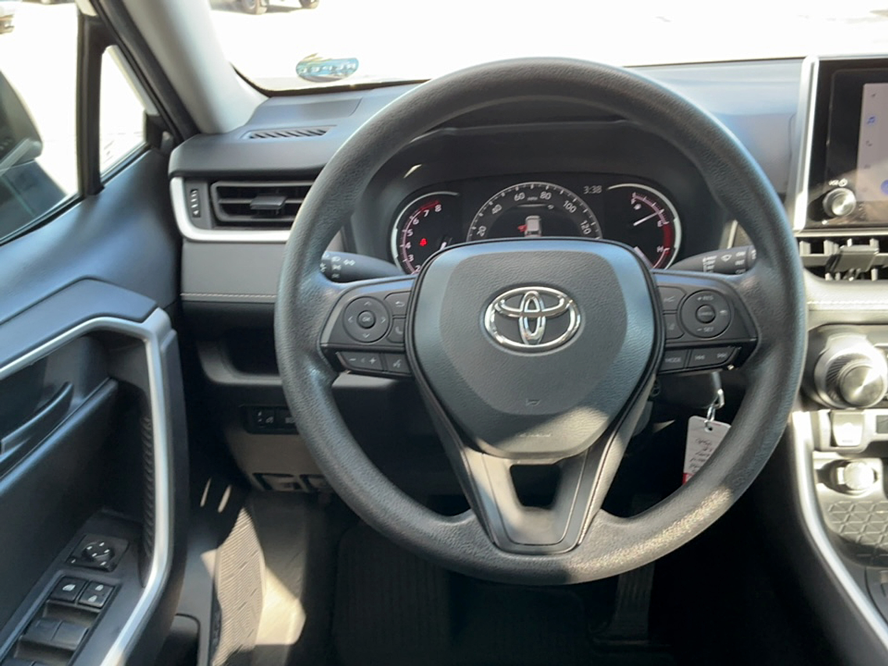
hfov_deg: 60.0
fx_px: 770
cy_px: 333
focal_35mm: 30
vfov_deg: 46.8
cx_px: 444
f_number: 1.8
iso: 50
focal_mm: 3
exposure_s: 1/60
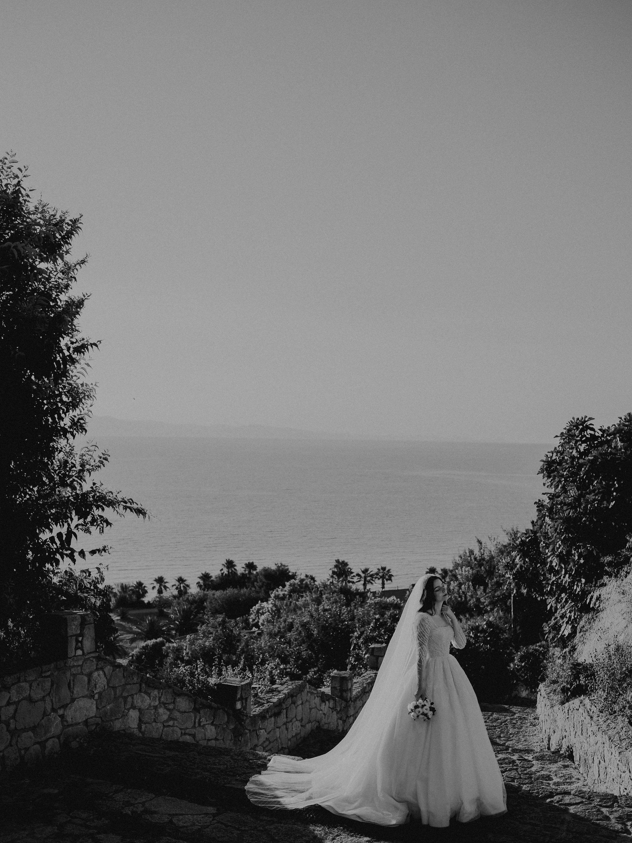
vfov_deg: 48.9
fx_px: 925
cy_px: 475
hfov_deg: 37.7
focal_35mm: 38
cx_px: 316
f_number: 3.2
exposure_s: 1/800
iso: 100
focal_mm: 35
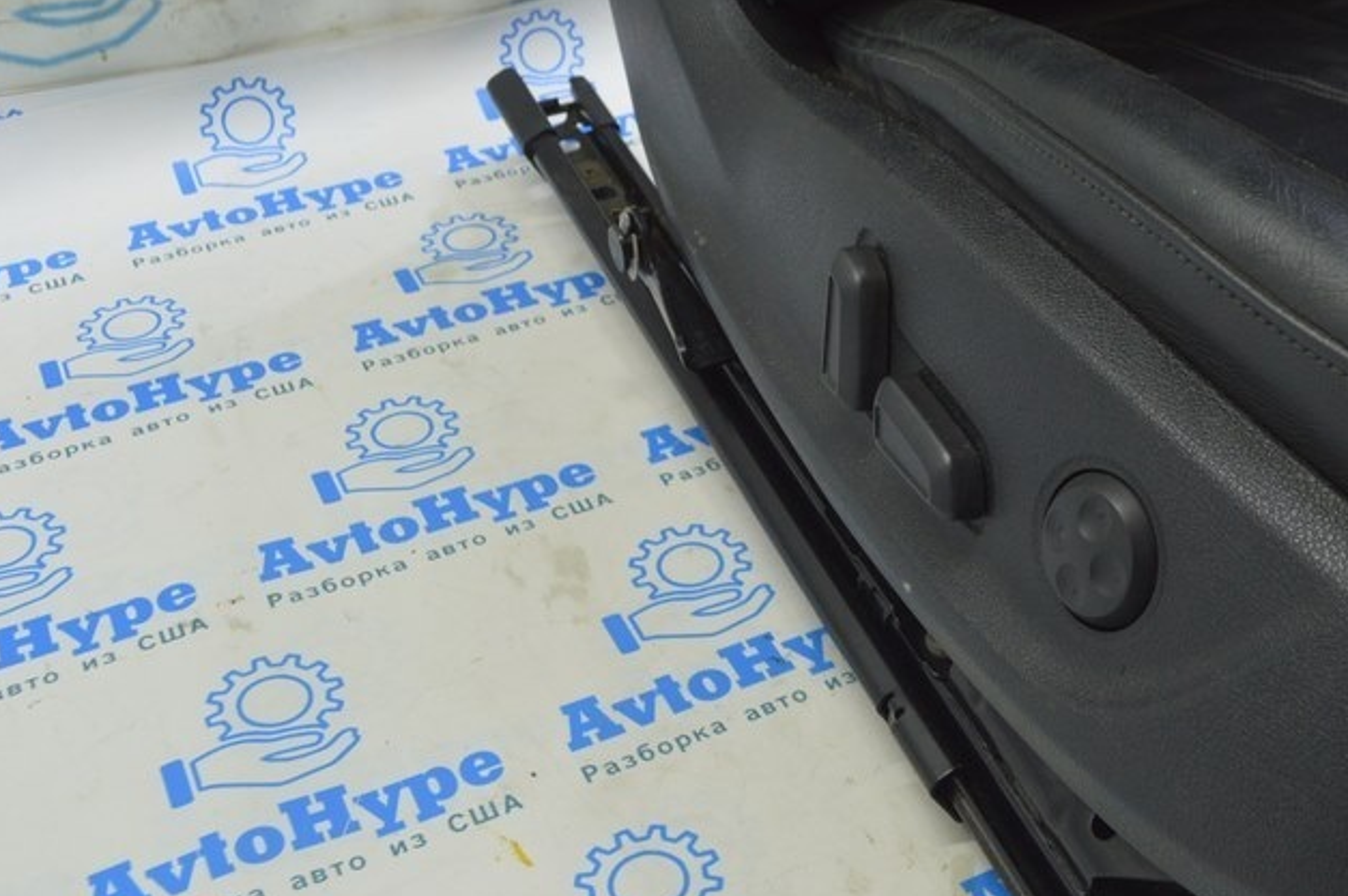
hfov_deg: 39.9
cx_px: 884
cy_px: 298
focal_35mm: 49
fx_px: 1833
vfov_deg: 27.3
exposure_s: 1/20
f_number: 5.6
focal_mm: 20
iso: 400
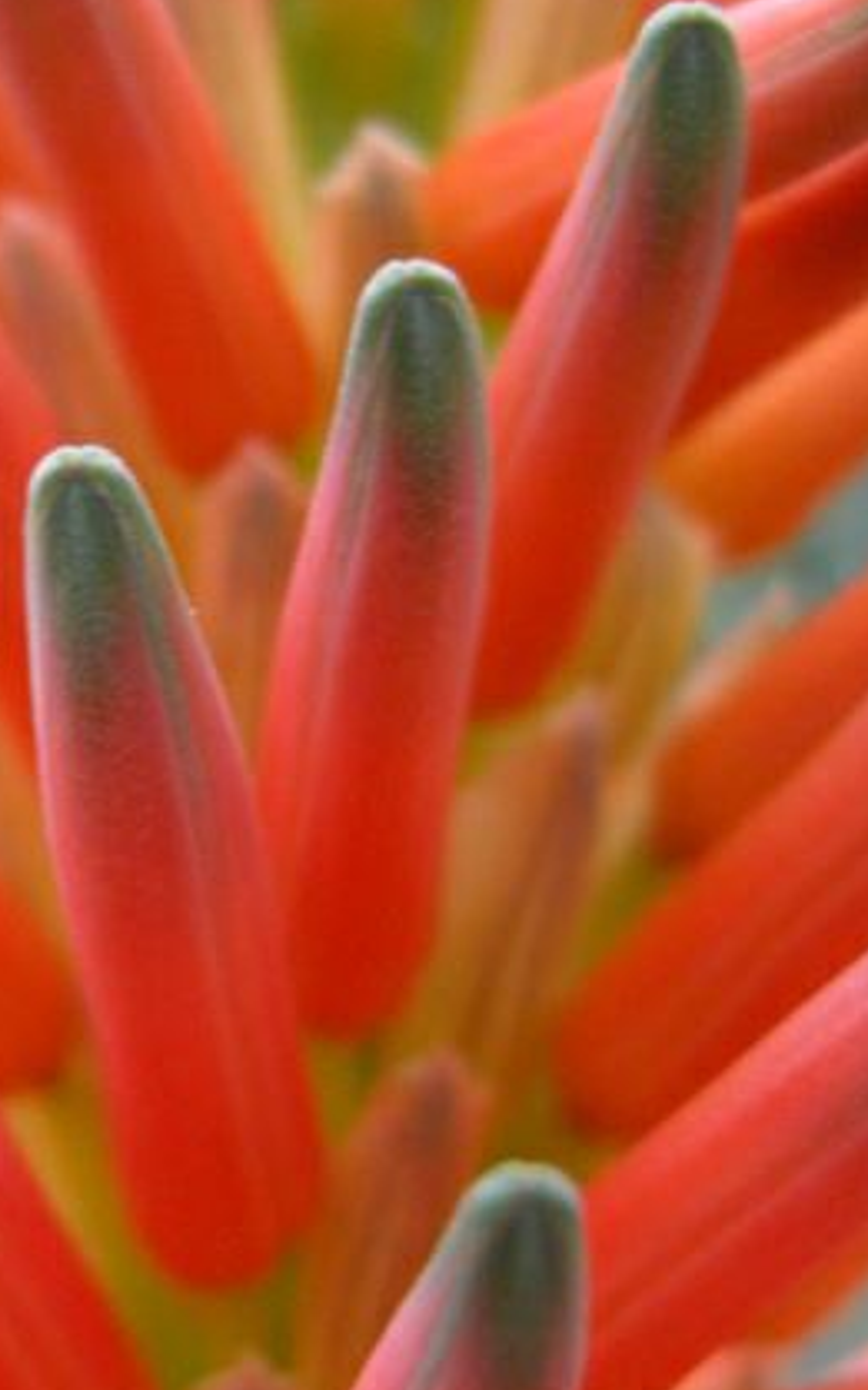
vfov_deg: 28.9
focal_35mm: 71
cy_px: 815
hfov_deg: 18.1
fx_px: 2689
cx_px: 136
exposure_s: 1/57.8
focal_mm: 7.5
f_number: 2.7
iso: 276
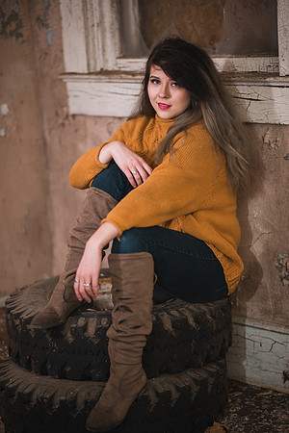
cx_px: 144
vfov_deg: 19.5
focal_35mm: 105
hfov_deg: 13.0
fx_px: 1264
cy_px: 216
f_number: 1.6
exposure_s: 1/800
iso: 320
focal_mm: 105
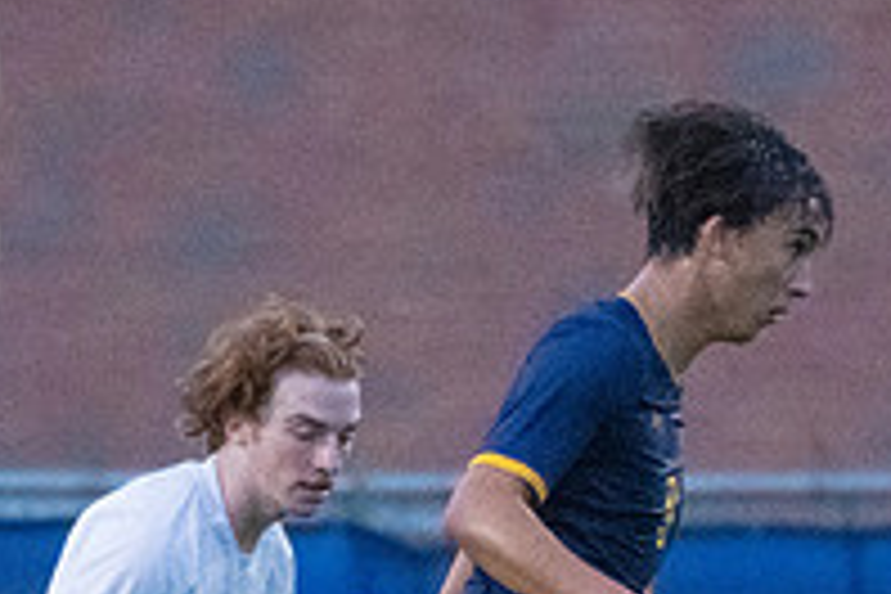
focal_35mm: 1755
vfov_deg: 0.8
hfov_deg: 1.2
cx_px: 500
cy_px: 760
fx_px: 43433
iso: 6400
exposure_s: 1/2000
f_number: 5.6
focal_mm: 400
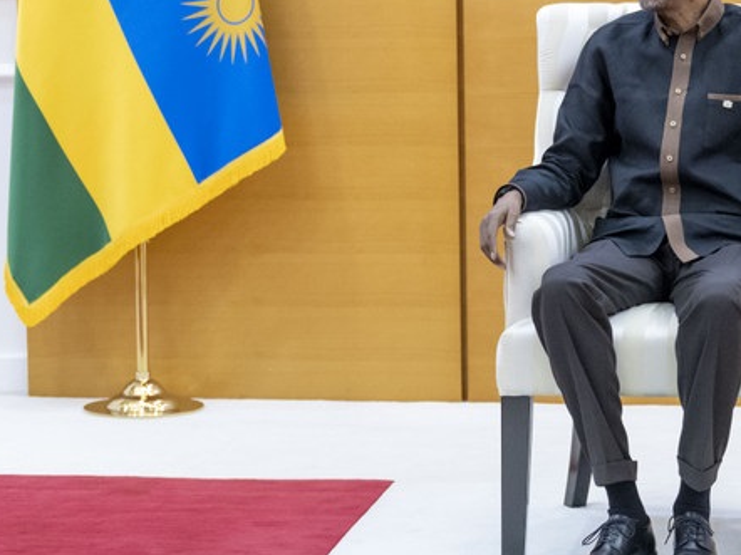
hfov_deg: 14.3
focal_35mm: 138
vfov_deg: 10.7
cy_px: 222
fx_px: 2952
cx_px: 339
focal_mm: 48
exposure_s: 1/200
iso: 2500
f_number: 3.2
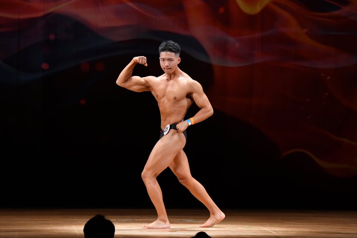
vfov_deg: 6.1
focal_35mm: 225
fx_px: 2230
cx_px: 178
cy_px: 119
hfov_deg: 9.2
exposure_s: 1/400
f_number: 5.6
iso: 3200
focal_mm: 150
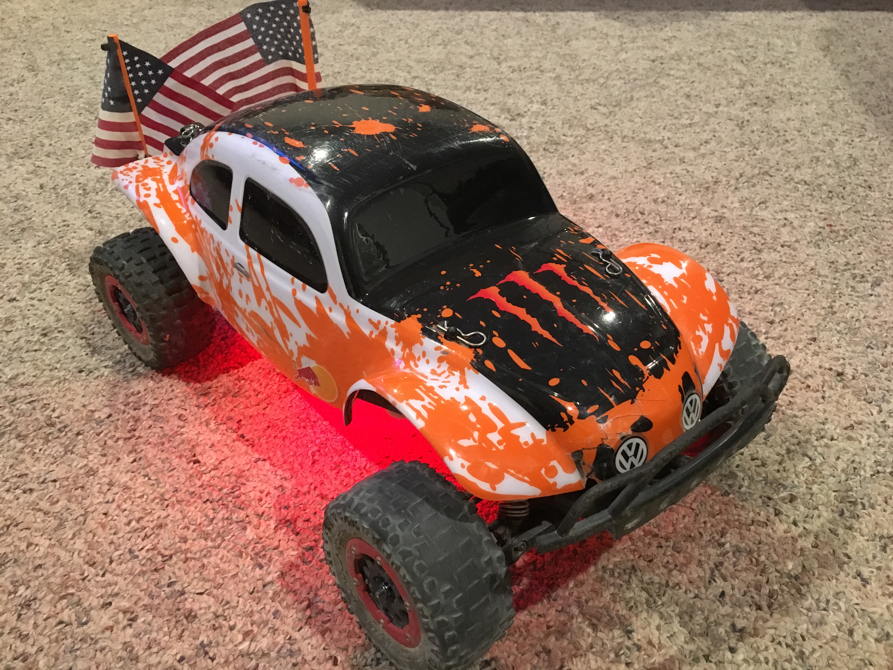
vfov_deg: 48.2
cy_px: 335
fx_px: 748
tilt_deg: -36.7
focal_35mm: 29
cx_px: 446
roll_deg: +3.4
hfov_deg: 61.7
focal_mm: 4.15
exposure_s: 1/15
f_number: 2.2
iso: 320
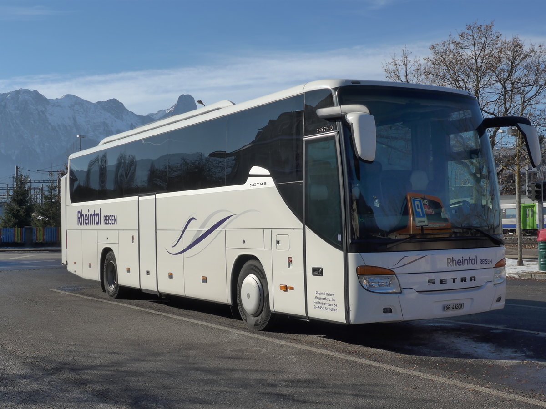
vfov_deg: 29.7
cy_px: 204
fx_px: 773
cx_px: 273
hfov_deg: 38.9
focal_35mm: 49
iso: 160
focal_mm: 10.1
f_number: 6.3
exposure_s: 1/800
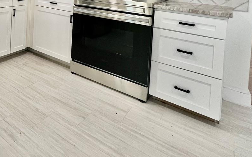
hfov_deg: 54.3
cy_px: -18
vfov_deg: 37.0
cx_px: 9
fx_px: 192
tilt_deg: -2.4
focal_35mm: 28
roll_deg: -1.6
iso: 160
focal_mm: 1.57
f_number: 1.8
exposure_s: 1/120
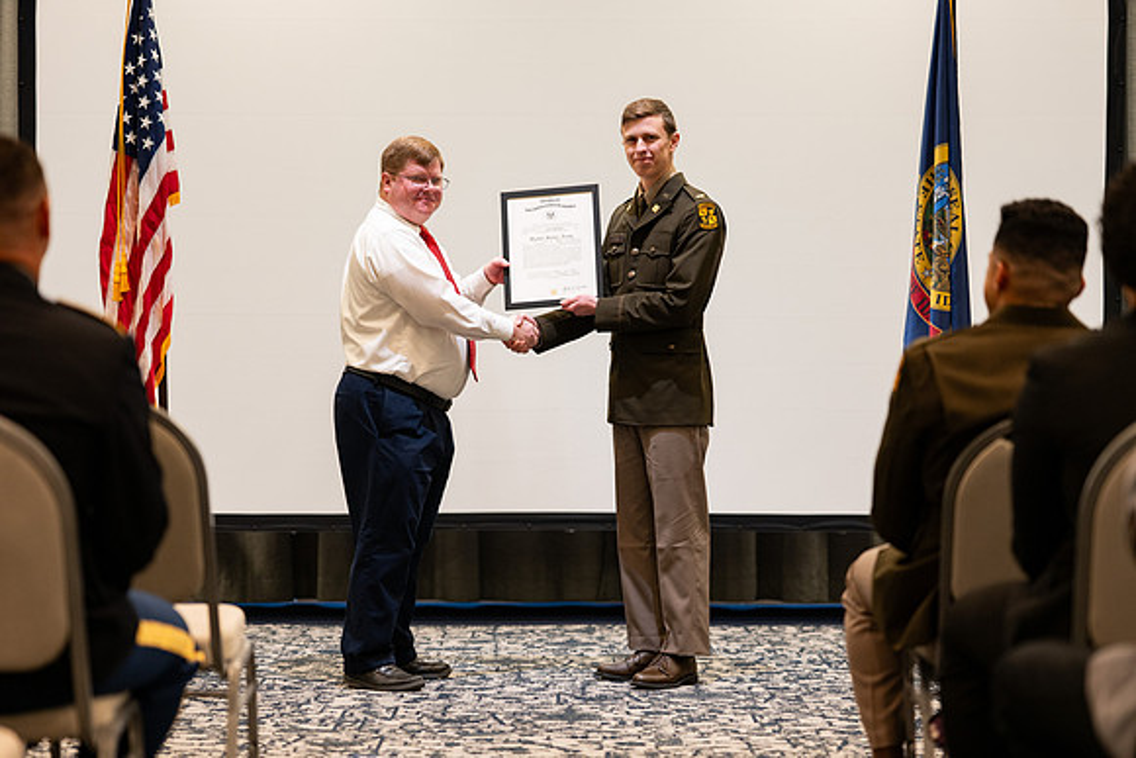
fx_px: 2683
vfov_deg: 16.1
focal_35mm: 85
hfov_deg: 23.9
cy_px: 379
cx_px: 568
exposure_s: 1/125
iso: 640
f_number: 1.8
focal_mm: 85
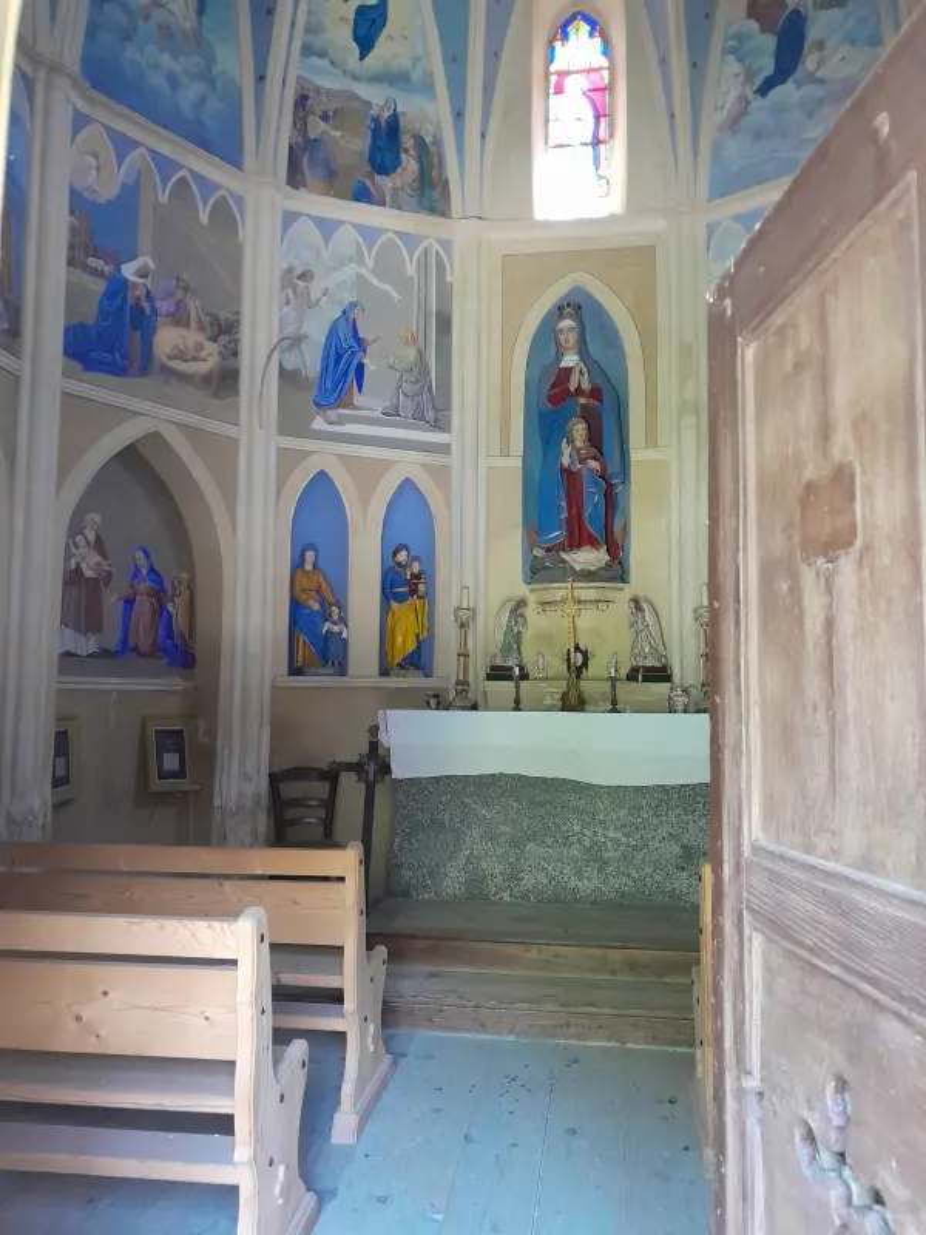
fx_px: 963
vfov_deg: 65.3
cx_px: 463
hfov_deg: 51.4
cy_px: 618
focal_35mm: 27
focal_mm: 4
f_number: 1.8
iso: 500
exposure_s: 1/25
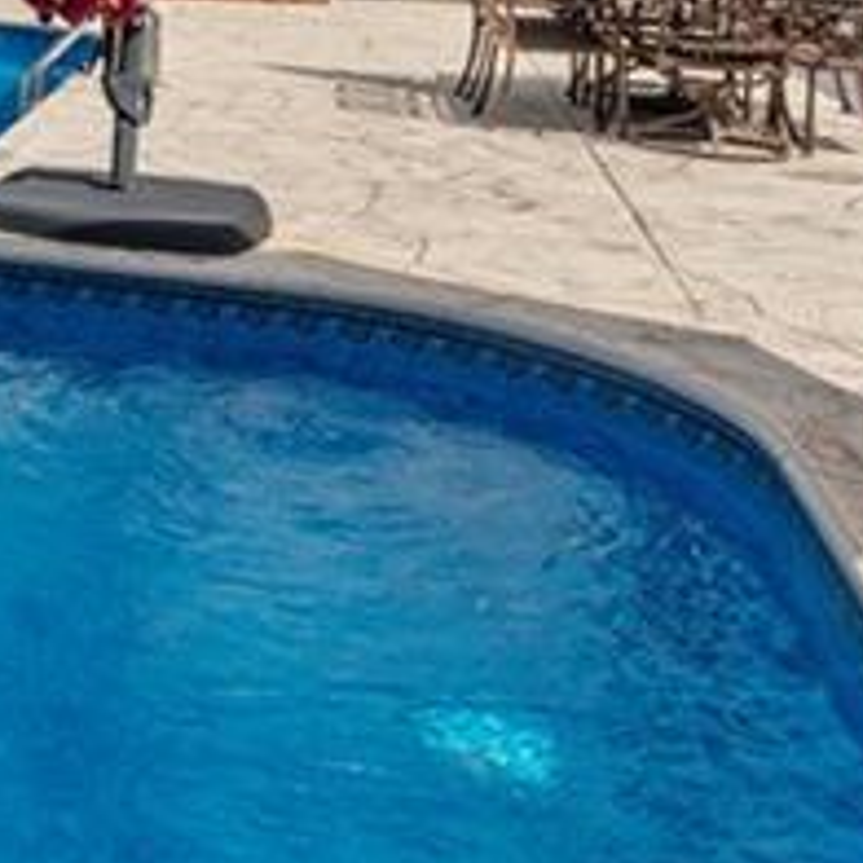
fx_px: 1749
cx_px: -550
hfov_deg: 21.5
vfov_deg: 25.4
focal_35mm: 62
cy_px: -128
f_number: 8
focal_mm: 14
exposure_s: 1/2500
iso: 400
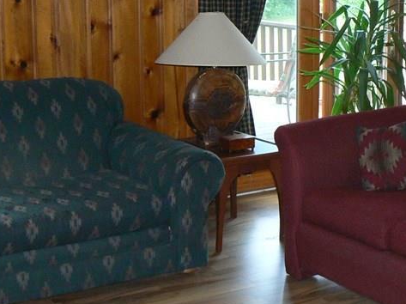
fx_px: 914
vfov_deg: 18.8
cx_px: 112
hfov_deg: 24.8
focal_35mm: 78
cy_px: 81
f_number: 2.8
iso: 160
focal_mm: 6
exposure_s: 1/30
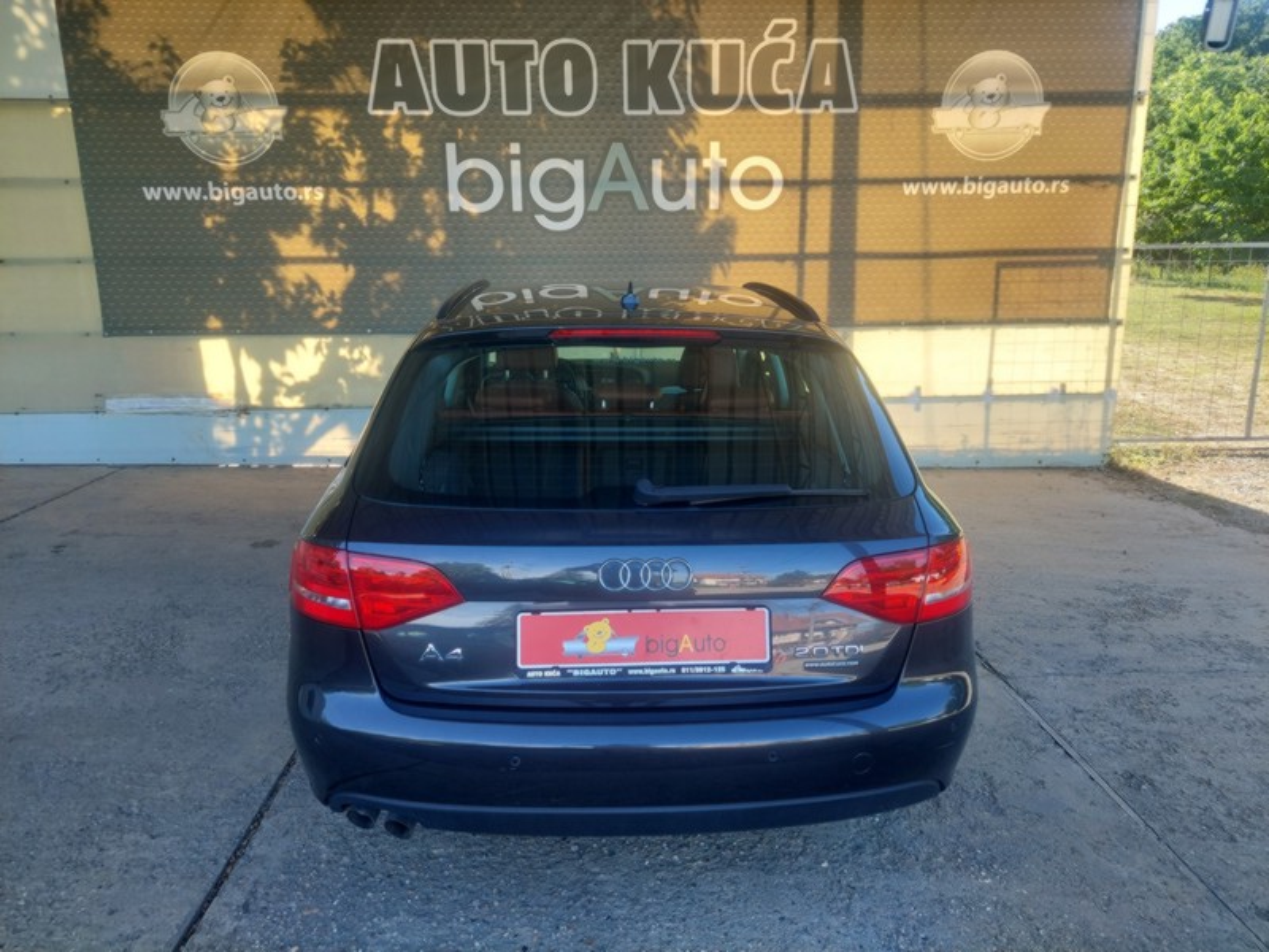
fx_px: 916
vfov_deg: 54.9
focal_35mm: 25
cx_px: 634
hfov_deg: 69.4
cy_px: 476
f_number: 1.8
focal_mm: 5.23
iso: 40
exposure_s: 1/156
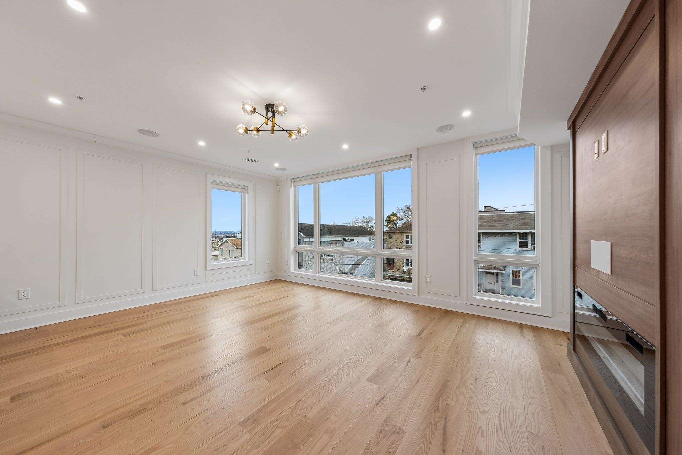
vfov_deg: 90.0
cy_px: 228
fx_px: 227
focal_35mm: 12
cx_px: 341
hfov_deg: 112.6
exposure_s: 1/15
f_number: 8
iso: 160
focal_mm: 8
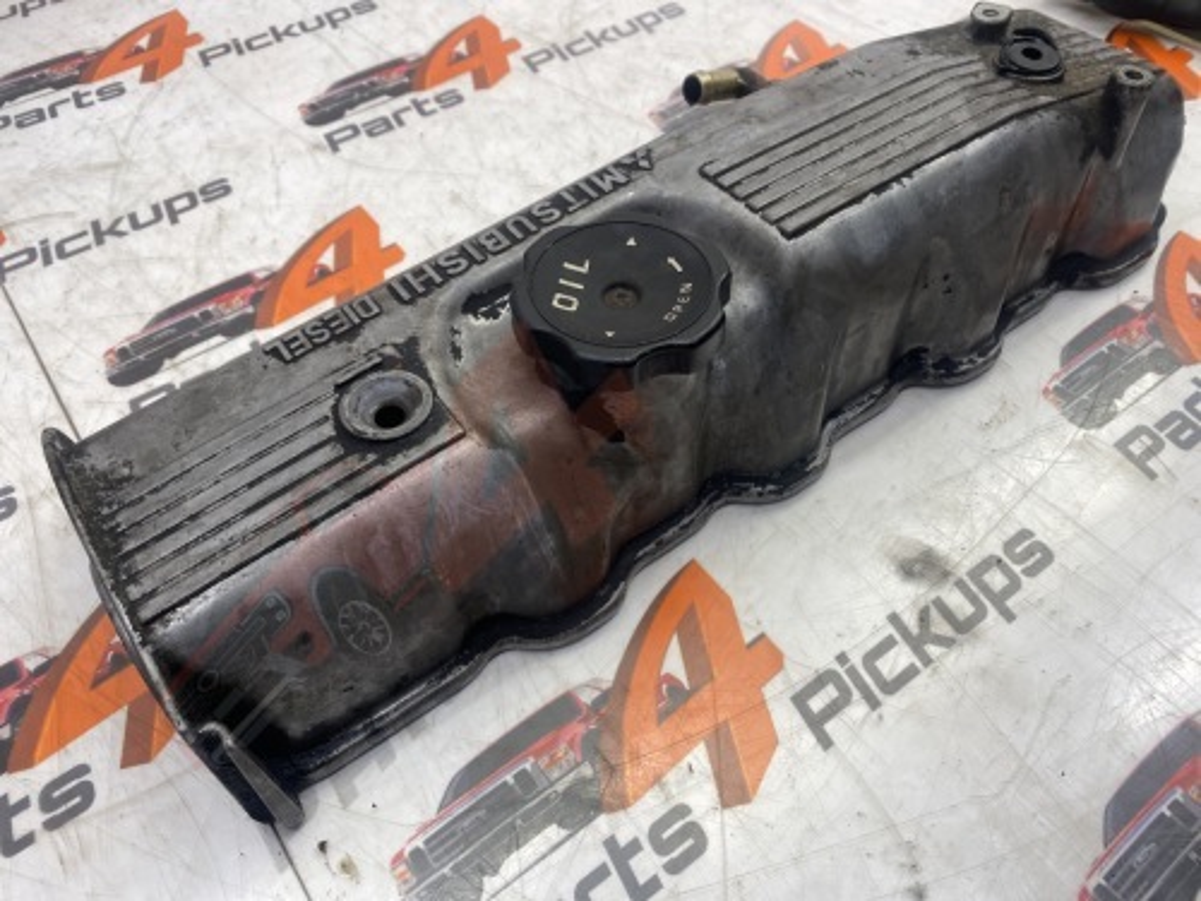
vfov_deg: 53.1
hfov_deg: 67.3
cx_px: 600
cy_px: 450
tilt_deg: -50.8
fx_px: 902
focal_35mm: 26
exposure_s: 1/100
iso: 32
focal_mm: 4.25
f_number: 1.8
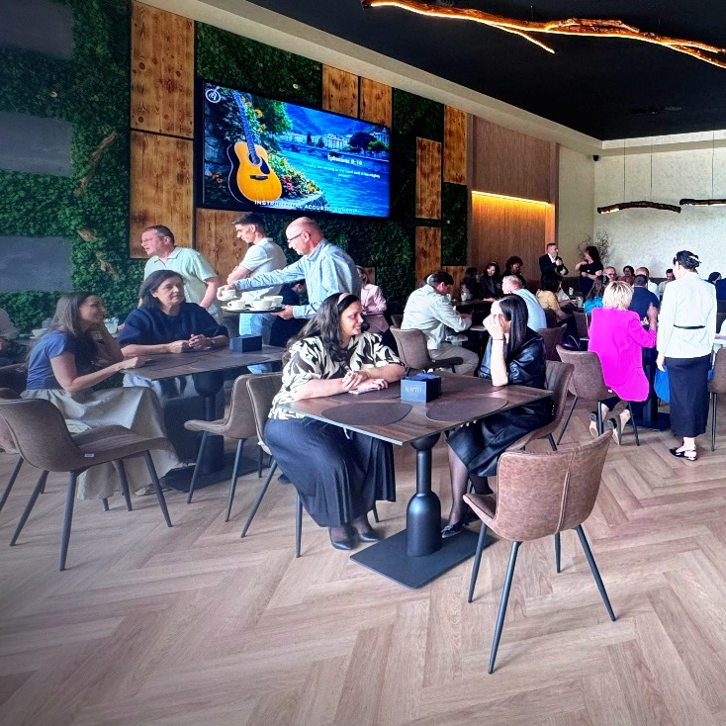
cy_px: 269
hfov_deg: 57.7
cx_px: 653
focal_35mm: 23
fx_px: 546
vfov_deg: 66.2
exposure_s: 1/81
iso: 200
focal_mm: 2.22
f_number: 2.2
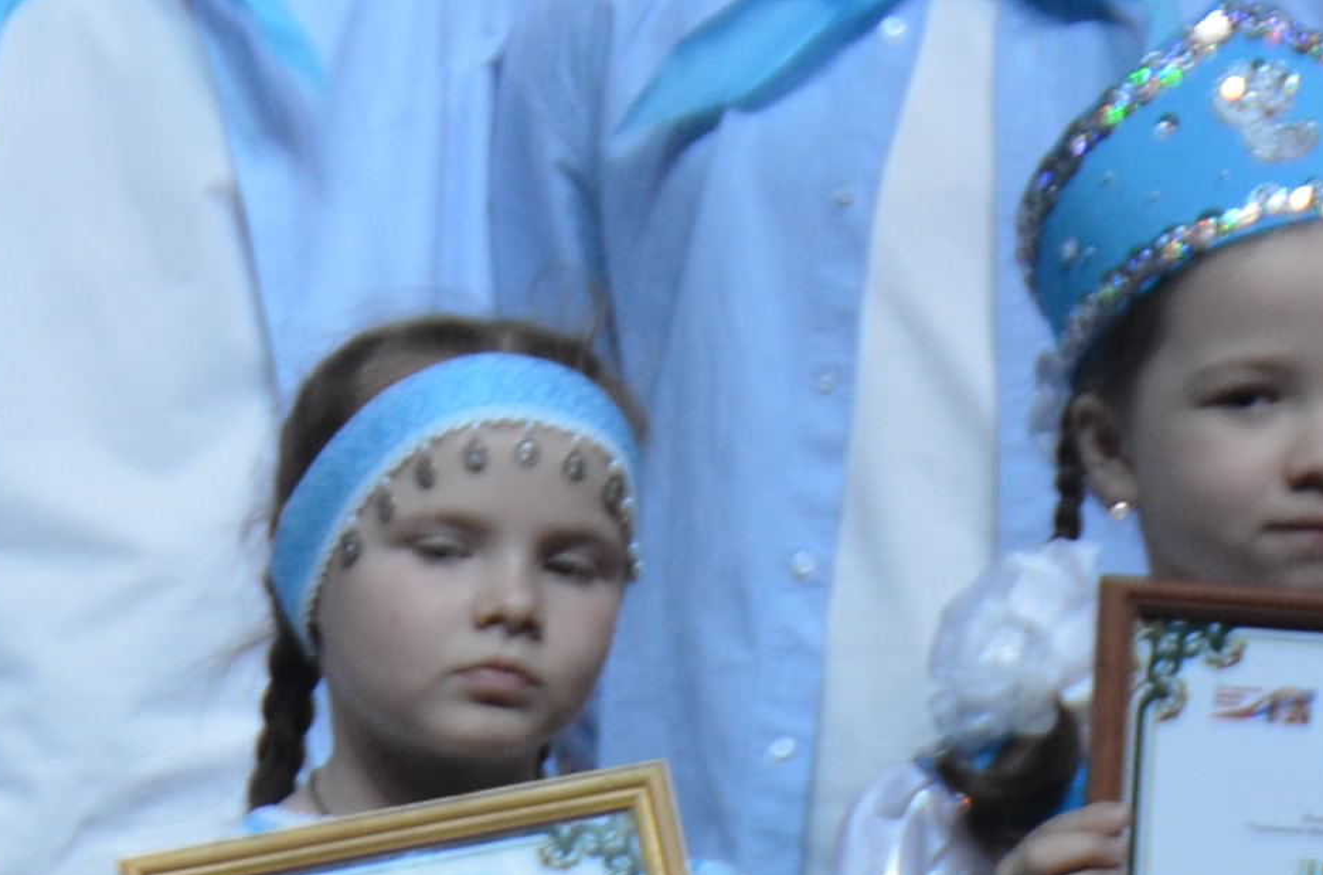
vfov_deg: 3.6
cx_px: -1809
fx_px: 13932
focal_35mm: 380
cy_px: 791
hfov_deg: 5.3
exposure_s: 1/80
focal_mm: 48
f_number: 4.5
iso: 400
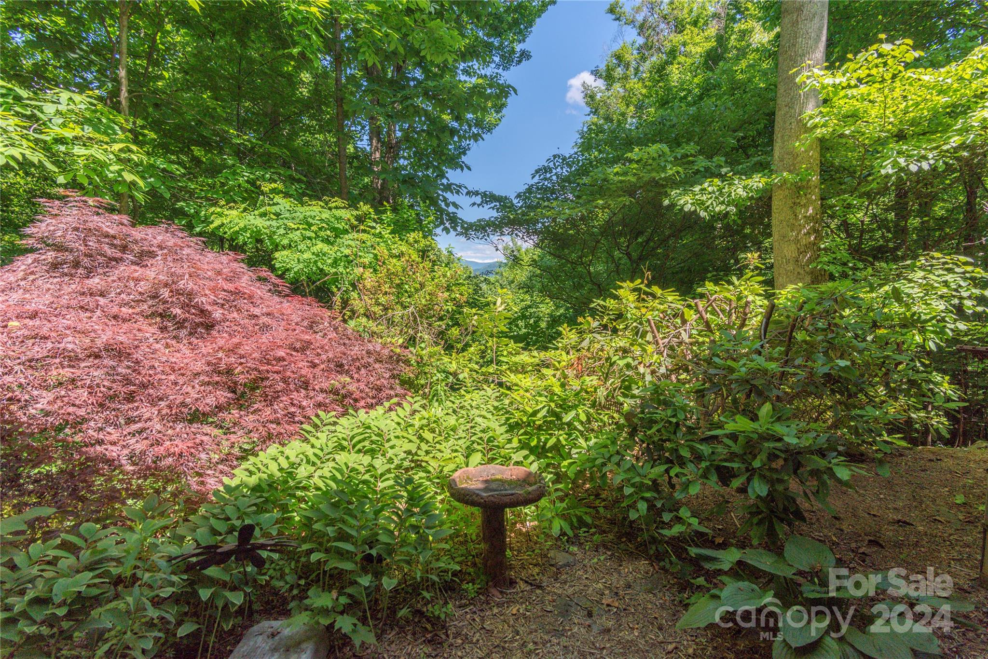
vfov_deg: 70.5
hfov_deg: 93.3
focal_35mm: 17
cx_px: 494
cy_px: 330
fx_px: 467
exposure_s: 1/1000
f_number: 7.1
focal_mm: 17
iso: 320
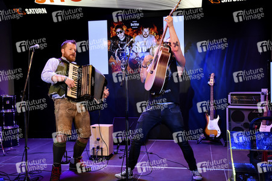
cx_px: 136
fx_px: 340
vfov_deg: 29.8
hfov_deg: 43.6
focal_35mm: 45
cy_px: 90
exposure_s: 1/100
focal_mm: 30
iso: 1600
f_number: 5.6
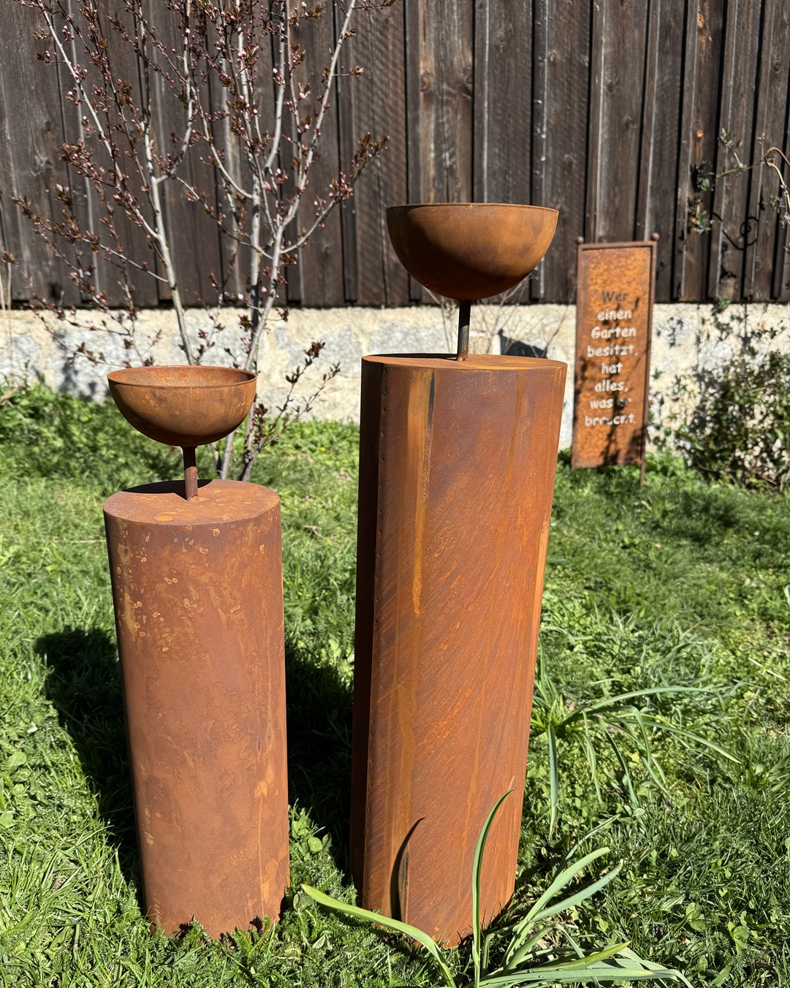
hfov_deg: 54.9
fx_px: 760
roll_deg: +1.4
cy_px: 540
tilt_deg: -13.3
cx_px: 380
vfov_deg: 65.9
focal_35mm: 26
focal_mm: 6.76
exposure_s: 1/2710
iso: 80
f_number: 1.78
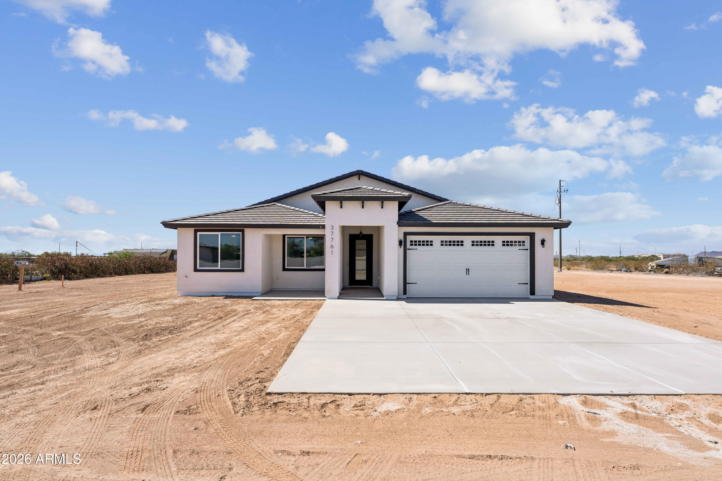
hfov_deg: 83.7
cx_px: 361
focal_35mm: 20
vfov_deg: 61.7
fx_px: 403
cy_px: 240
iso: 250
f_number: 8
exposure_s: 1/1250
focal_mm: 20.1
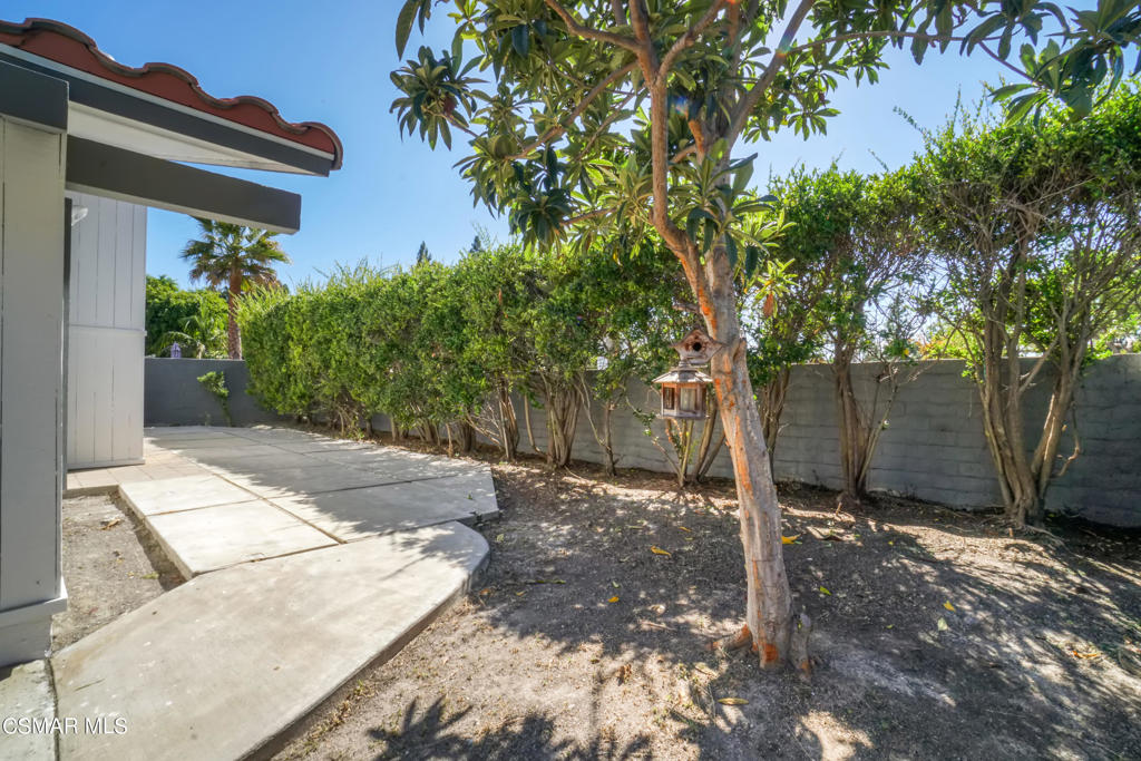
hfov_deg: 100.4
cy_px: 380
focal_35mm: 15
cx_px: 570
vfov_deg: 77.3
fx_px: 475
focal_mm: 10
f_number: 22
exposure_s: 1/30
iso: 100
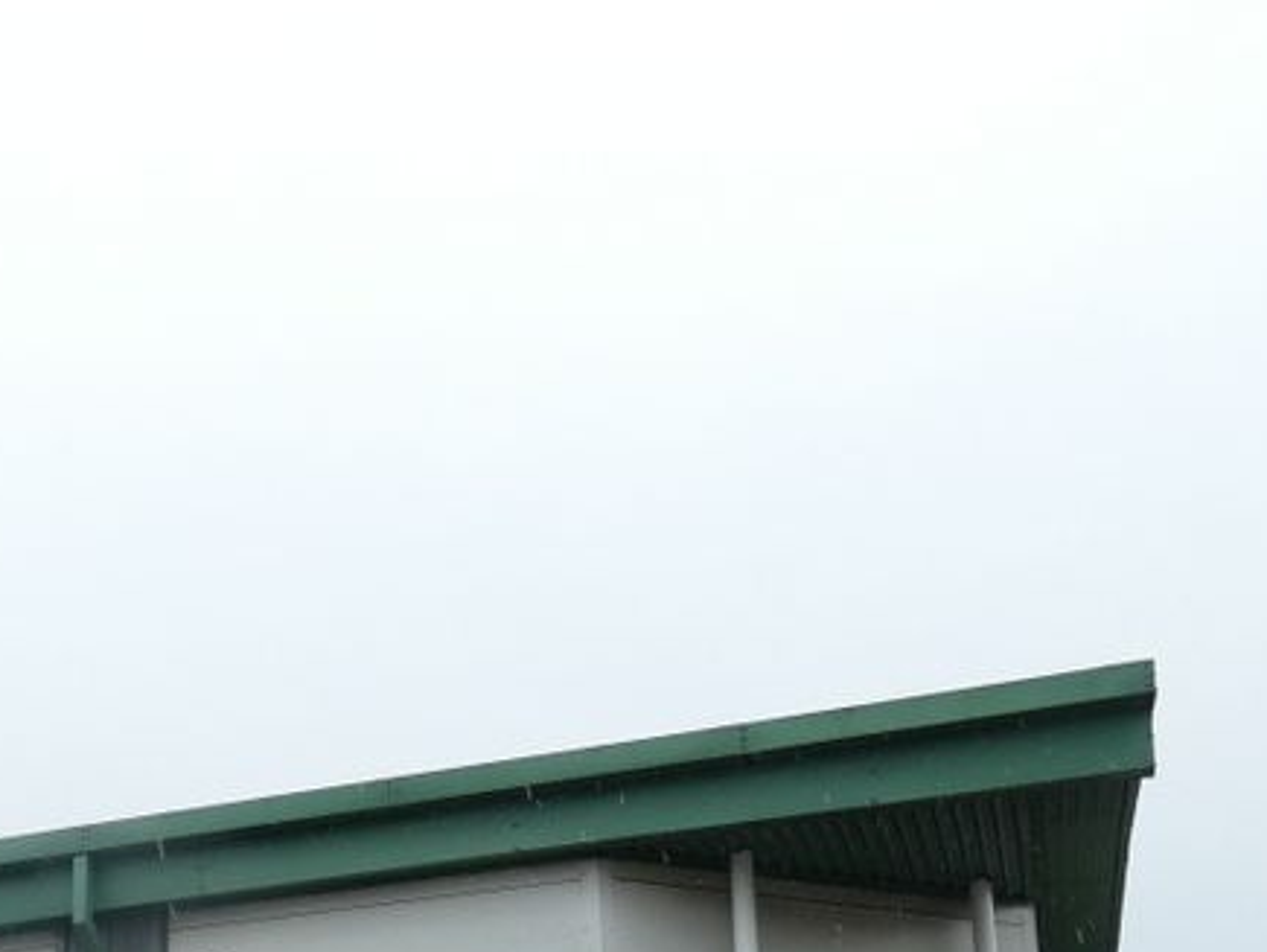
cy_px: 1178
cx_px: 268
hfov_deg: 36.3
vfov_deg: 25.3
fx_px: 1868
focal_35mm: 51
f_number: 2.8
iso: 80
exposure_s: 1/640
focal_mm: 3.6
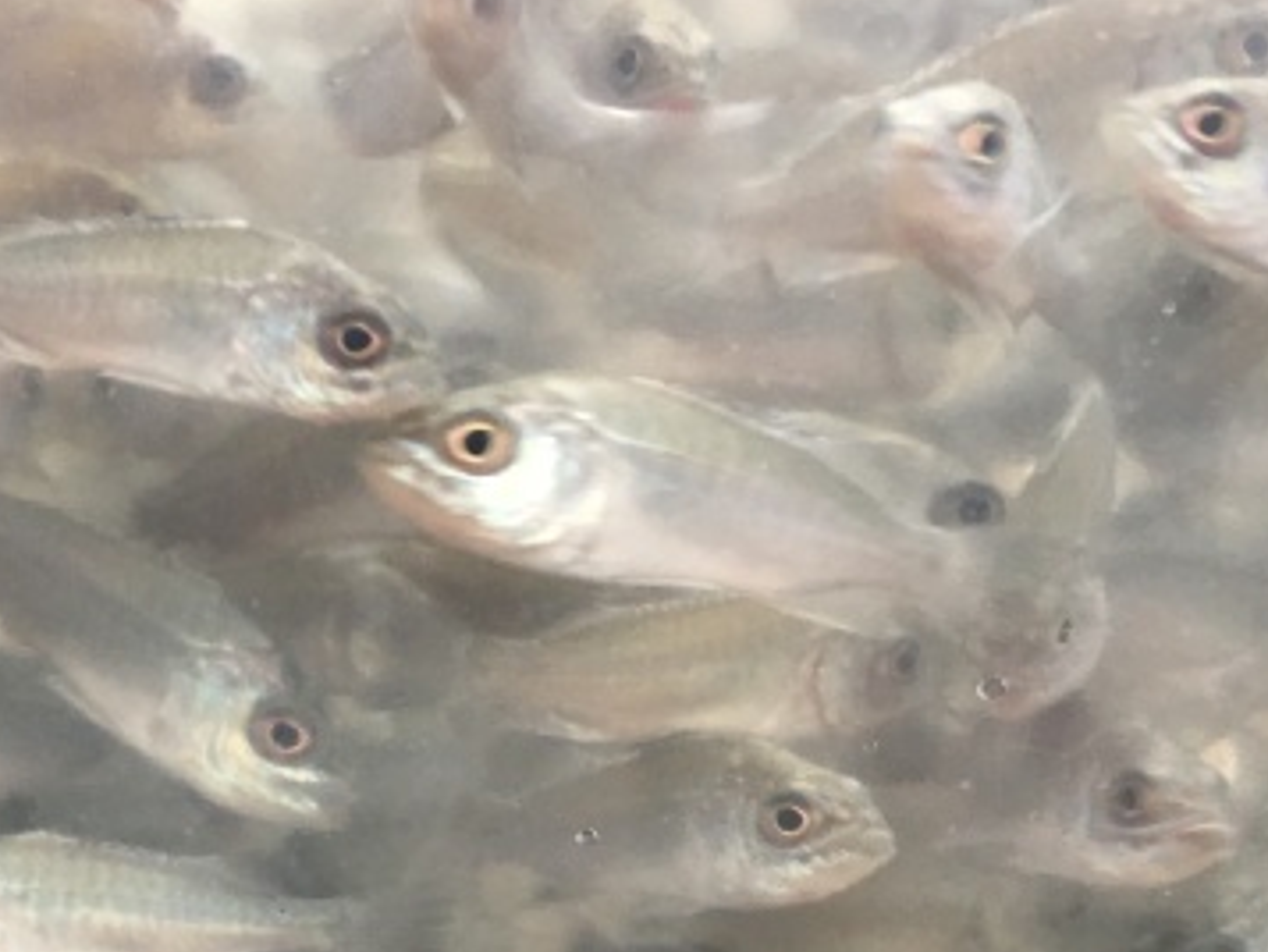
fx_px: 2382
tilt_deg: +1.9
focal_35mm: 65
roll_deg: +0.3
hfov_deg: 29.1
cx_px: 238
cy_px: 426
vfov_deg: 22.6
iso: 50
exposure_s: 1/33
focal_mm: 4.15
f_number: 2.2
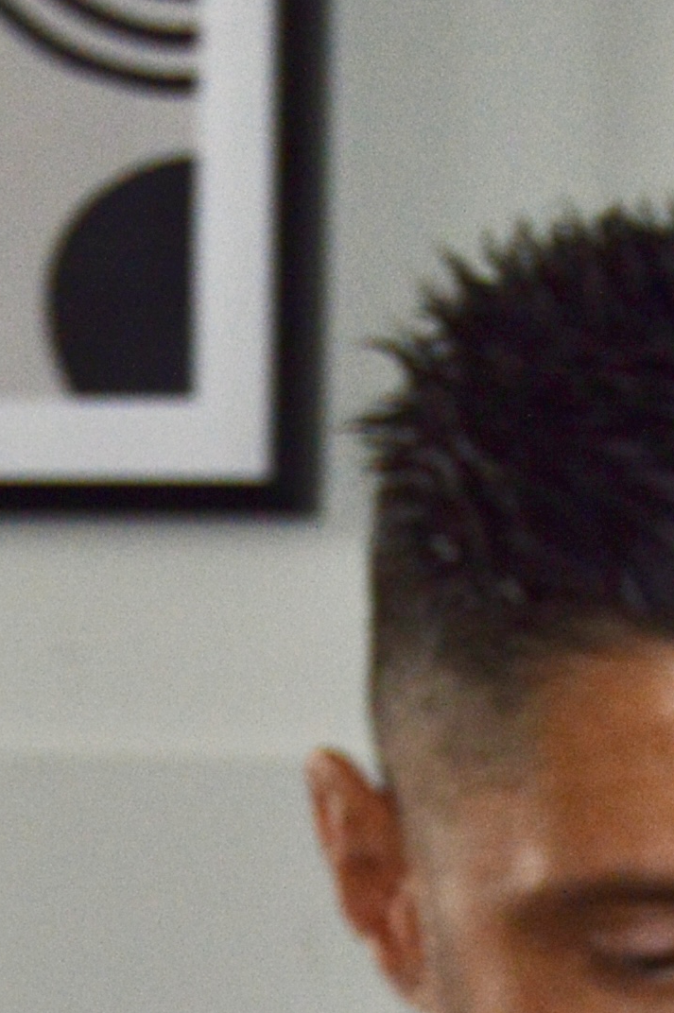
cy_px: 1933
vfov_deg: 9.8
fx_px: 5569
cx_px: 220
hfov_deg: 6.9
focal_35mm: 198
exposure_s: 1/200
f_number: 4.5
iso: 400
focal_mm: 26
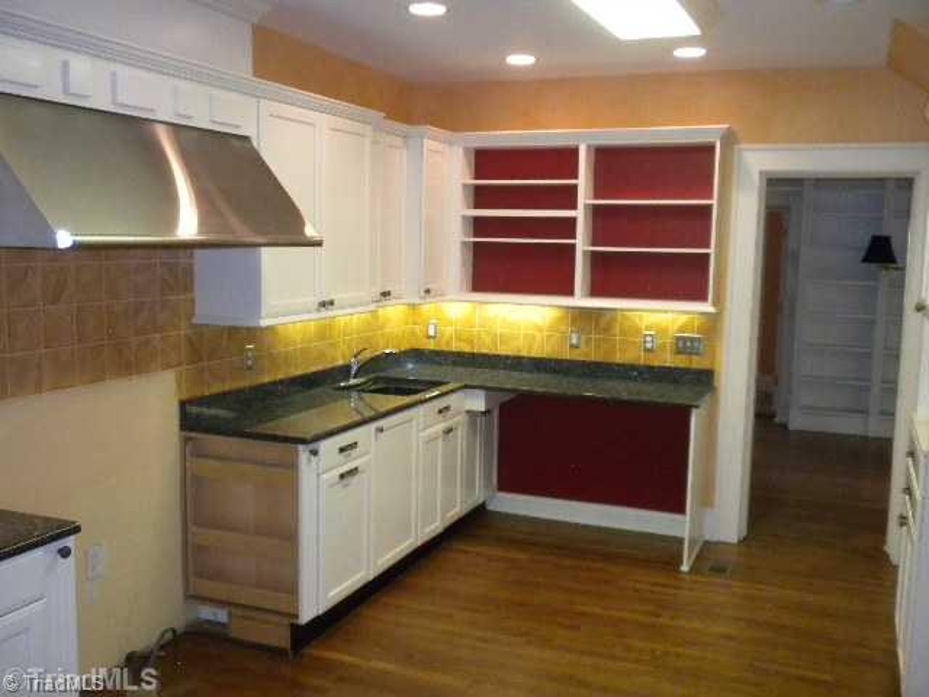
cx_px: 464
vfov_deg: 38.7
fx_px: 993
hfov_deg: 50.1
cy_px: 348
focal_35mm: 37
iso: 400
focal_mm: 6.6
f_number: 3.5
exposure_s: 1/40.7
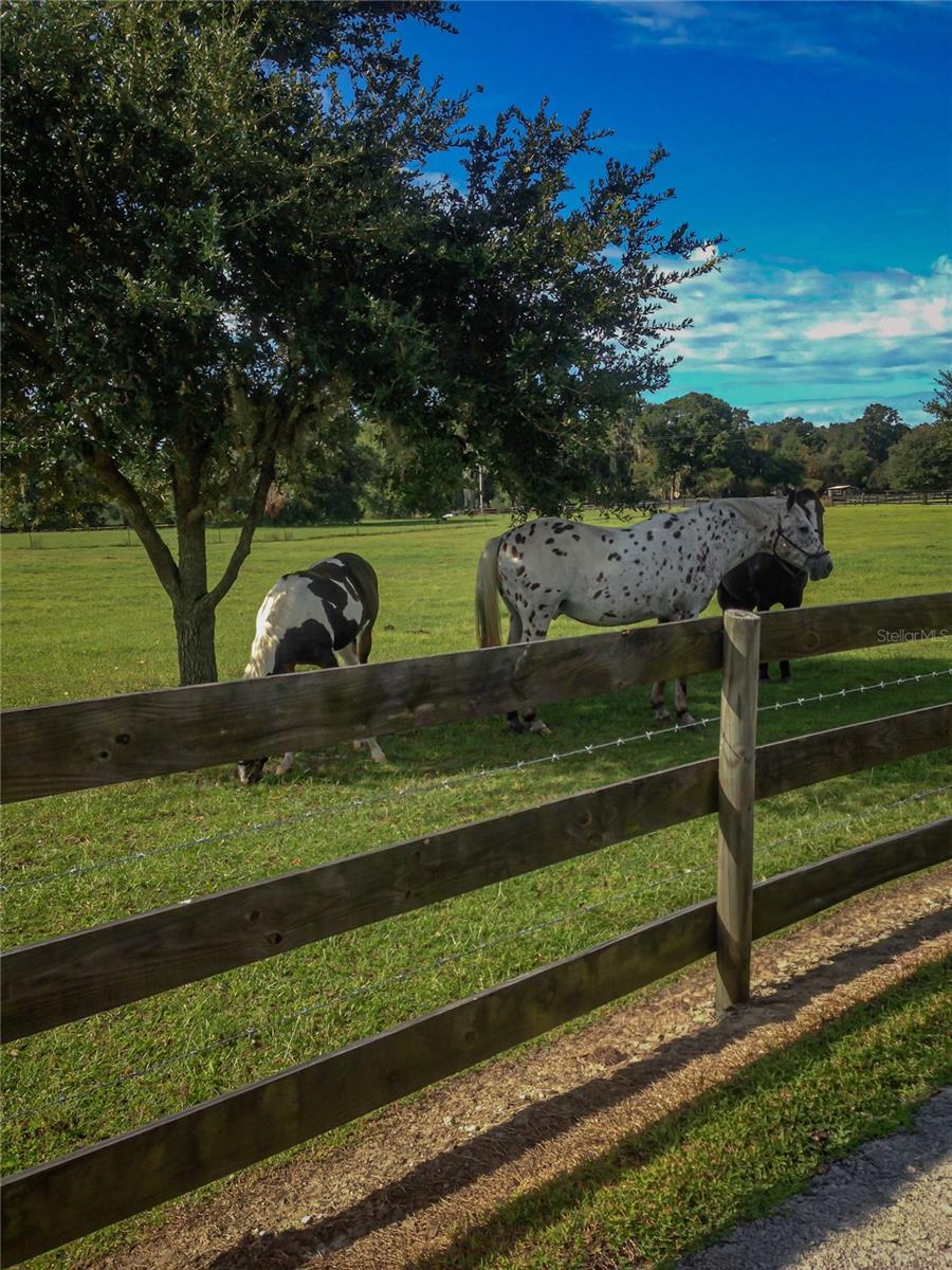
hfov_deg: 42.9
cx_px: 476
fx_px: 1210
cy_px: 635
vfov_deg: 55.4
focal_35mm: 33
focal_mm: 4.12
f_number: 2.4
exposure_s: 1/753
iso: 50
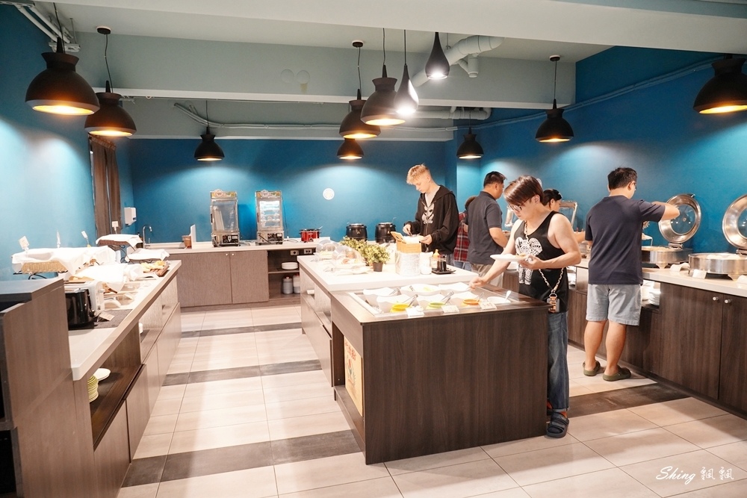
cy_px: 249
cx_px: 374
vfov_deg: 53.1
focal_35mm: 24
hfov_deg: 73.7
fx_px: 498
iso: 1600
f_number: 5.6
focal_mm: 24
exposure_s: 1/15
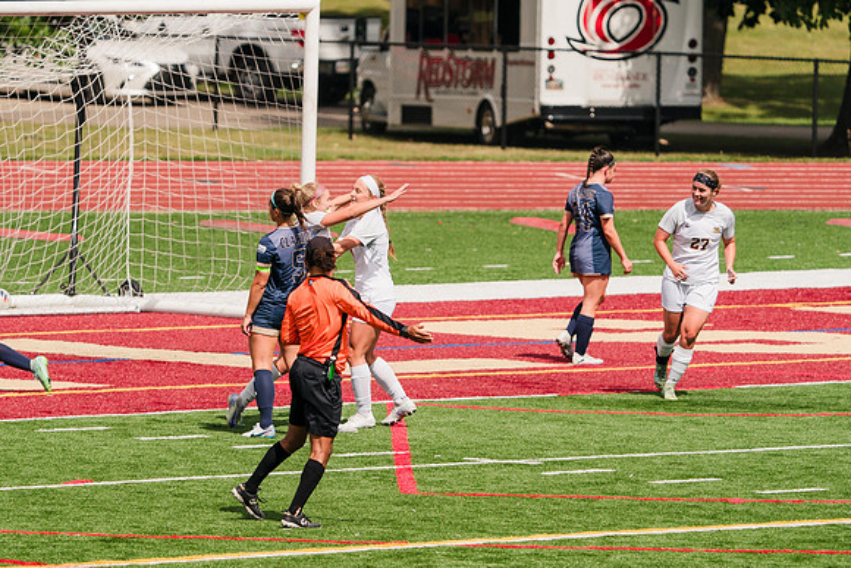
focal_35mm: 419
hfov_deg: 4.9
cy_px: 263
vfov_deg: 3.3
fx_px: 9897
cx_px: 321
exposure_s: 1/1600
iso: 200
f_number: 6.3
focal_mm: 315
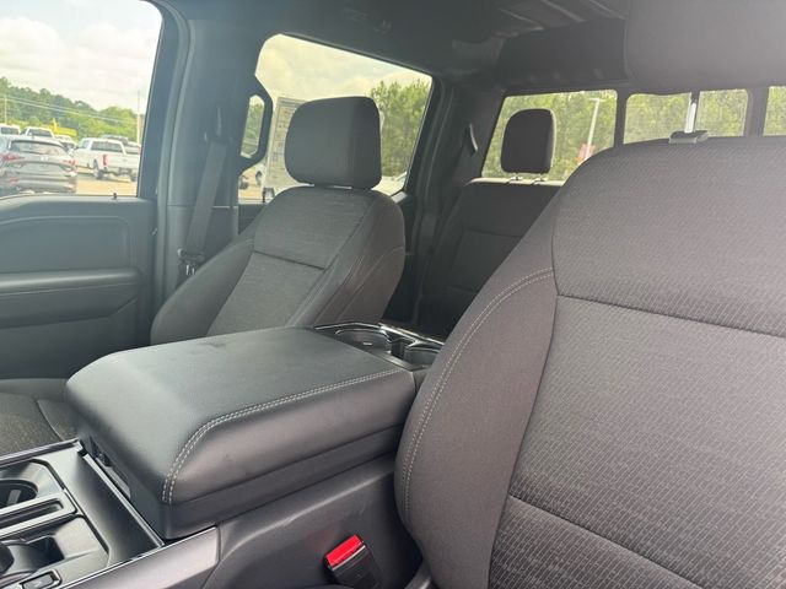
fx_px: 545
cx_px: 393
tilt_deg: -14.0
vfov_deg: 56.8
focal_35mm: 24
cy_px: 294
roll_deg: -7.2
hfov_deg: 71.6
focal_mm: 6.76
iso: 80
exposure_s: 1/172
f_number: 1.78
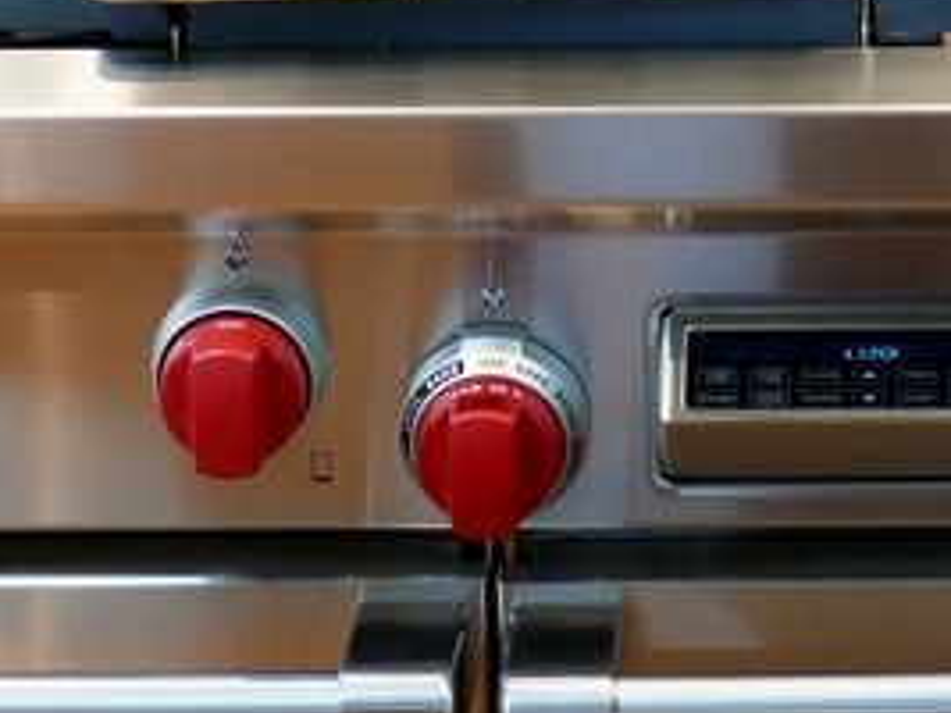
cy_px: 144
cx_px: 1020
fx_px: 4613
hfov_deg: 11.6
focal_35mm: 168
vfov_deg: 8.8
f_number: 3.2
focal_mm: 15.2
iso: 100
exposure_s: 1/13
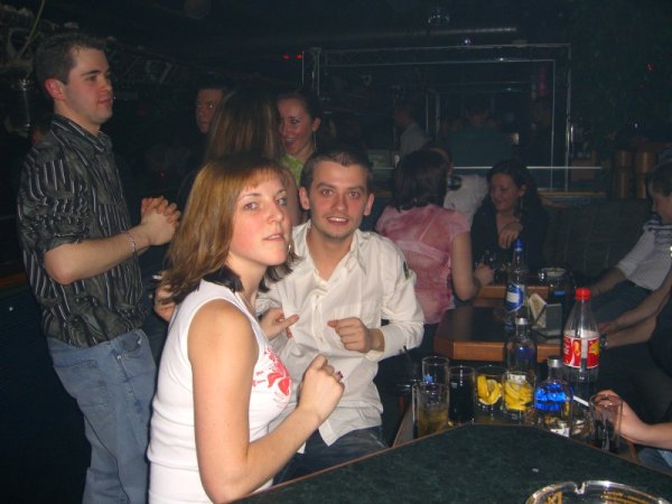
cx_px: 336
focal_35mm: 38
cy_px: 252
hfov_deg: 49.0
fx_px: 738
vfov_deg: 37.7
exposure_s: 1/60
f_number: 2.8
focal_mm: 7.9
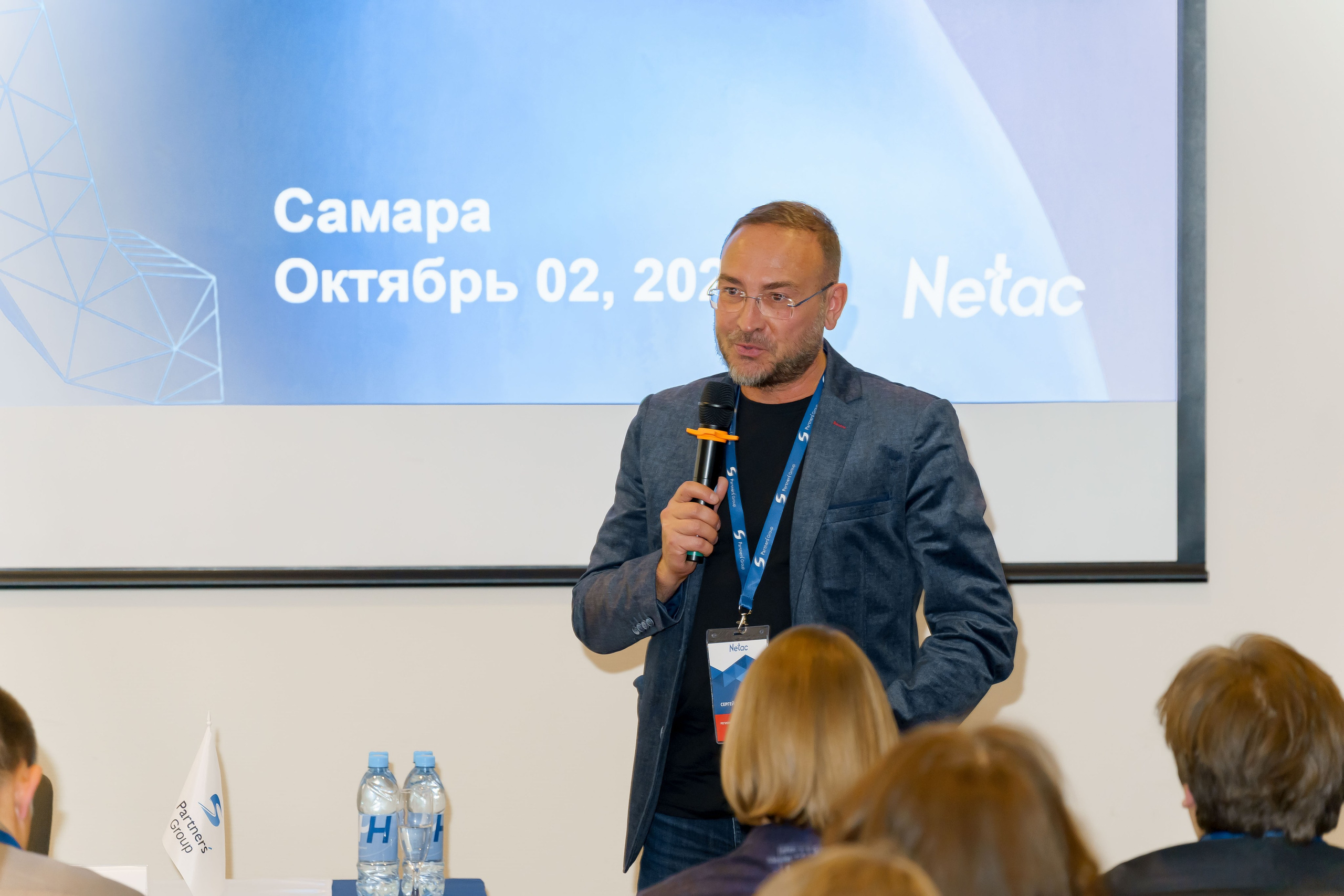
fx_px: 5600
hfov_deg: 13.7
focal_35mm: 150
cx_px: 672
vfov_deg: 9.1
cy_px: 448
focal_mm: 150
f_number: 4.5
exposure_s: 1/125
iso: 1600
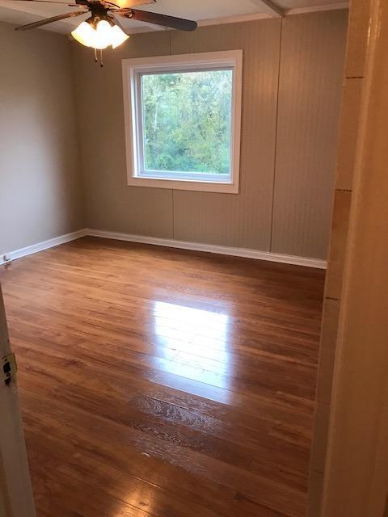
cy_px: 258
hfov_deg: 49.7
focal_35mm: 28
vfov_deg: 63.4
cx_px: 194
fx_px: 418
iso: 40
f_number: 1.8
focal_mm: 3.99
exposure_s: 1/20
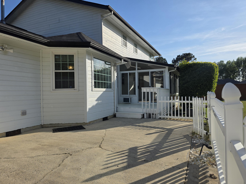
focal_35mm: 23
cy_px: 92
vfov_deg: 58.9
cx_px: 123
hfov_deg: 73.9
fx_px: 163
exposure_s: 1/7944
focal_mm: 6.3
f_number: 1.7
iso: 80
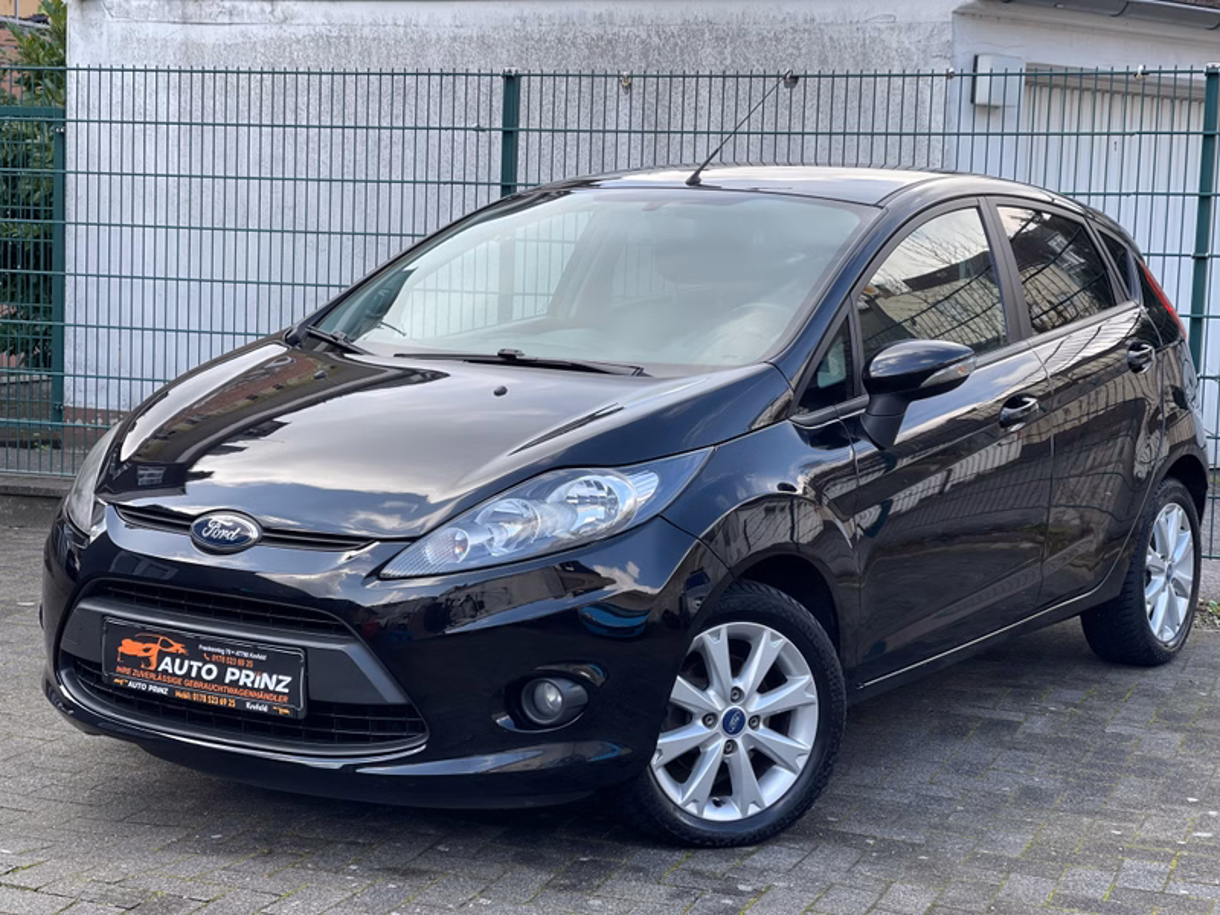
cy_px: 458
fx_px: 2256
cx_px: 610
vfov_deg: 22.9
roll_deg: -2.1
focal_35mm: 64
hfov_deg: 30.3
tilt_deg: -5.6
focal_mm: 7.5
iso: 25
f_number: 2.2
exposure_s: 1/203
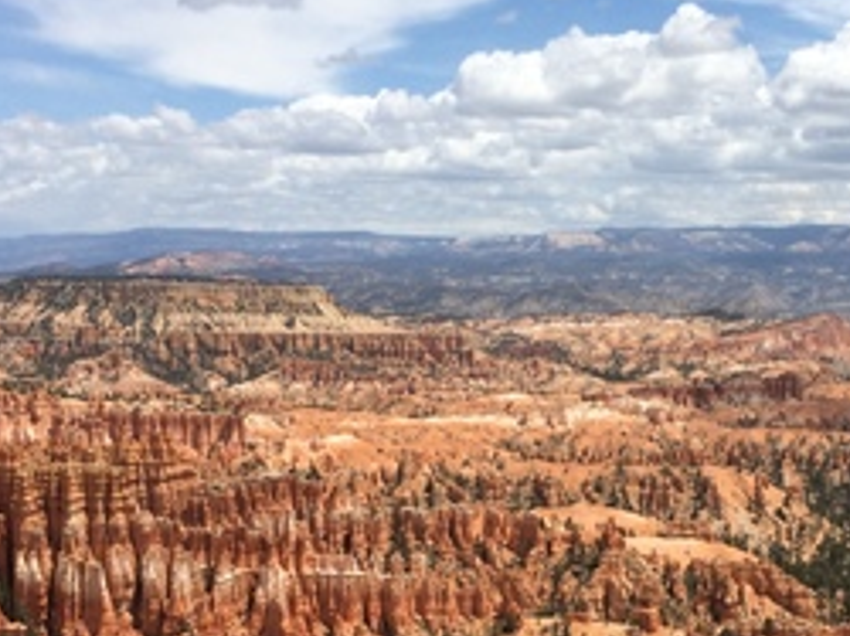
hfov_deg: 29.5
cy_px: 544
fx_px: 1595
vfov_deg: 22.1
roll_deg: +0.9
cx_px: 605
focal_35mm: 65
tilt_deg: -9.5
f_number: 2.2
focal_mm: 4.15
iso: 32
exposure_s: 1/3425
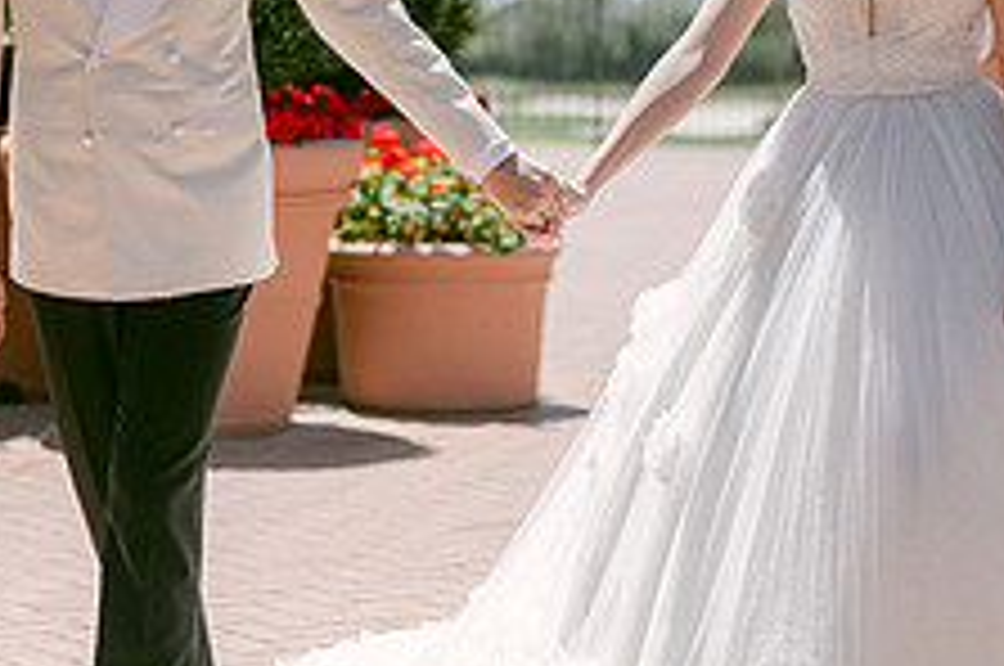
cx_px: 439
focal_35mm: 137
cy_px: 297
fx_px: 3815
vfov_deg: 10.0
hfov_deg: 15.0
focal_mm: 50
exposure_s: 1/6400
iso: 100
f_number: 1.8
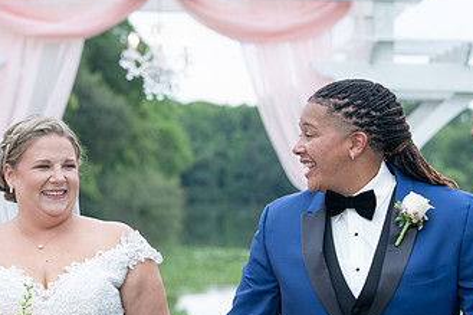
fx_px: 2035
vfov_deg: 8.8
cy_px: 252
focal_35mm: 155
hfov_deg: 13.3
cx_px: 275
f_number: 4
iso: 160
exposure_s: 1/200
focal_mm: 73
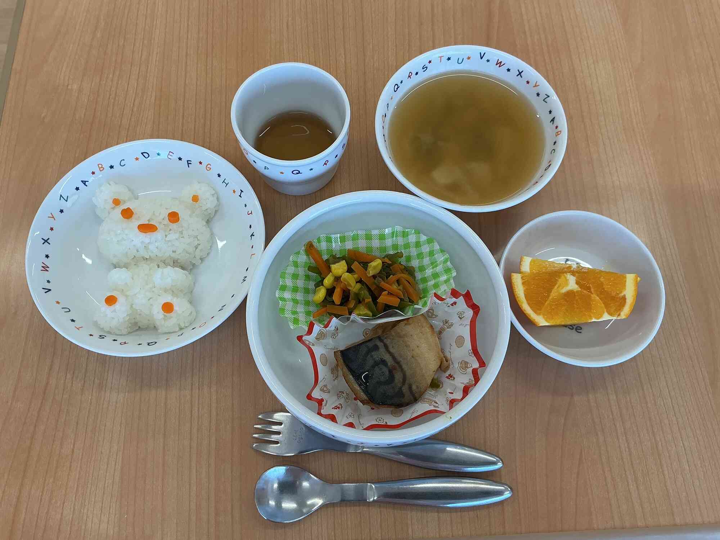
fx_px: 603
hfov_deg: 61.7
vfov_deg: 48.2
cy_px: 270
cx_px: 360
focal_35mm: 29
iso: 25
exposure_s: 1/120
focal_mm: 3
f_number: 1.8
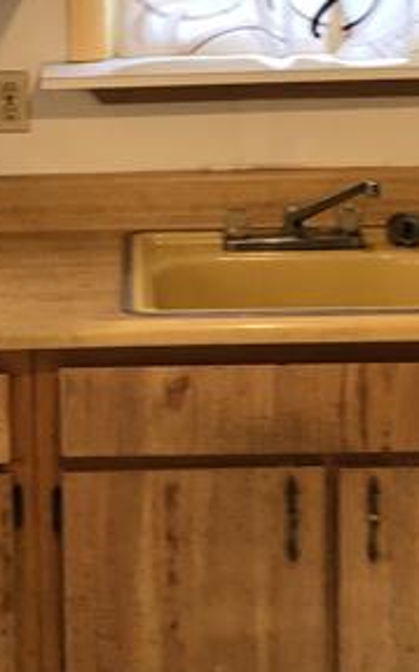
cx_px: 171
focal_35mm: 88
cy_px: 138
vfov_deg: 23.2
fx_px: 1610
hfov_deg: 14.8
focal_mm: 3.3
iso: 64
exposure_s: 1/30
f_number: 2.4
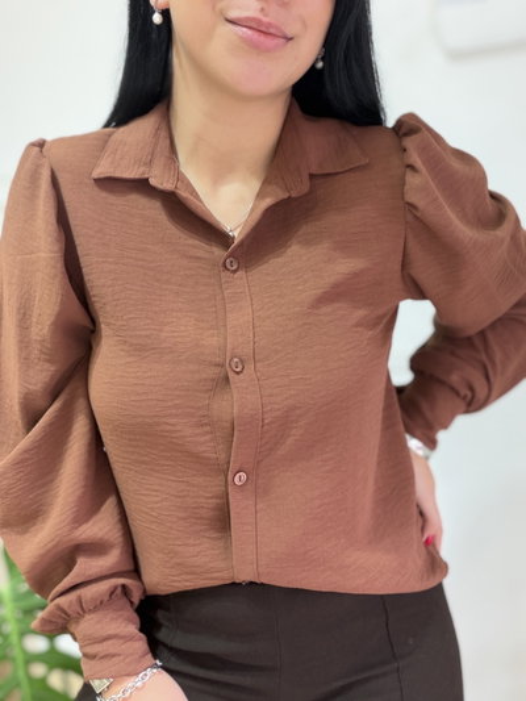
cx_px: 263
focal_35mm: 30
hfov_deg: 46.8
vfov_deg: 60.0
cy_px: 350
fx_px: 608
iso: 100
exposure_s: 1/50
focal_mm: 2.71
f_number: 1.9
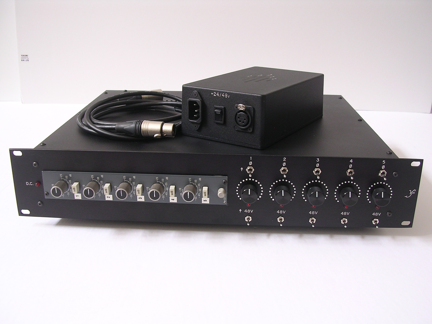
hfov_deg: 49.0
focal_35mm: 38
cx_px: 216
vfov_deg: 37.7
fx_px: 474
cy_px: 162
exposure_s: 1/7.5
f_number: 2.8
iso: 100
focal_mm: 5.8
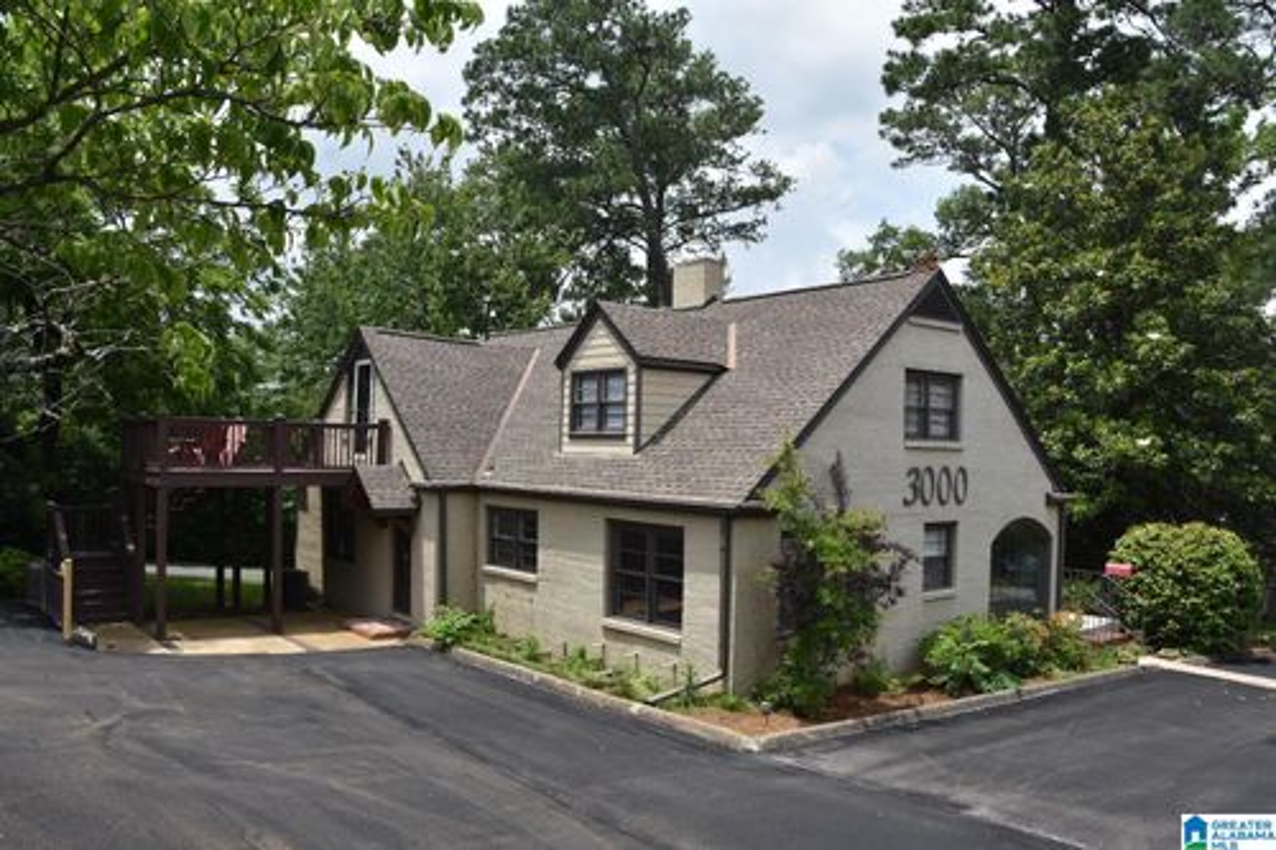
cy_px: 425
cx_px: 638
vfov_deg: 47.9
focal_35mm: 27
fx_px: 957
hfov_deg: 67.4
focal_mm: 18
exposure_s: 1/500
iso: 200
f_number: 8
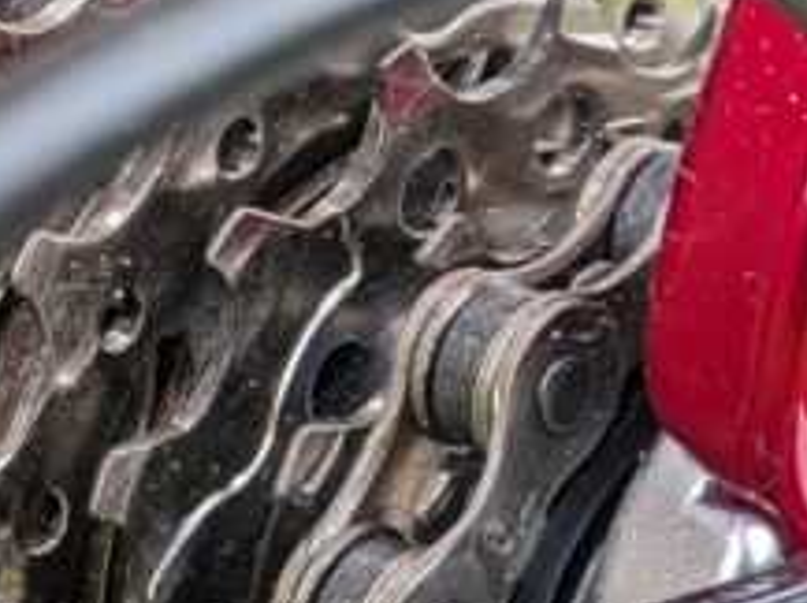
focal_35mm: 133
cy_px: 517
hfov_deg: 14.2
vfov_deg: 11.1
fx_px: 3095
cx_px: -286
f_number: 1.7
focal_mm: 4.53
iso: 38
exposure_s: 1/239
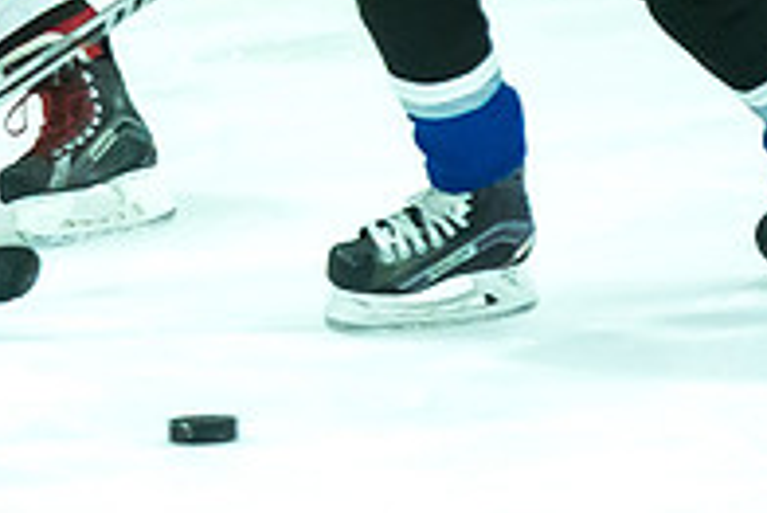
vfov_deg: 1.7
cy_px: -344
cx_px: -11
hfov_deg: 2.5
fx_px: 17504
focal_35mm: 821
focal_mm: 185
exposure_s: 1/800
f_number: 5.6
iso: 6400
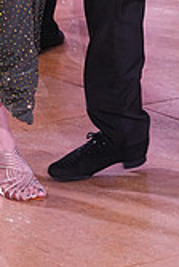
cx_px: 52
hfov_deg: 4.9
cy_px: -160
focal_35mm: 281
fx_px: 2087
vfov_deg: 7.2
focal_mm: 81
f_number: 7.1
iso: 2500
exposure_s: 1/250
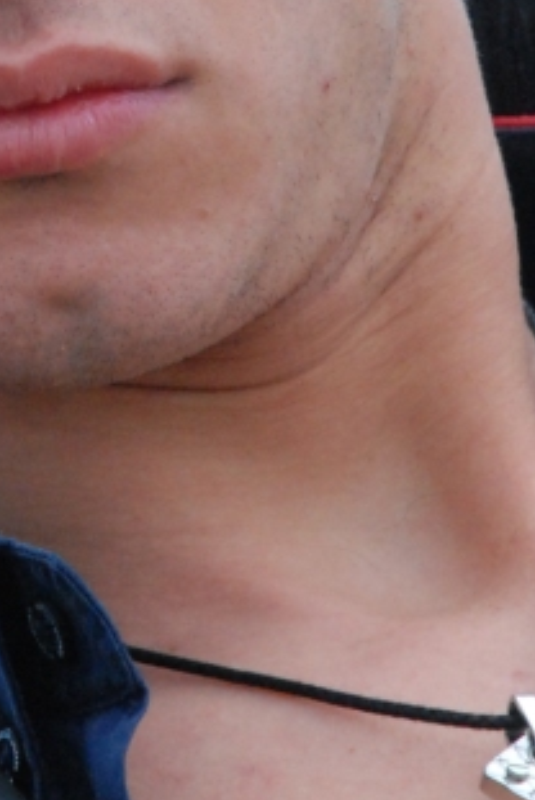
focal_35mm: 592
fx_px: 13166
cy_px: -64
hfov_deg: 2.3
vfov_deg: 3.5
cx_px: 63
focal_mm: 120
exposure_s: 1/1250
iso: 1250
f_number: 9
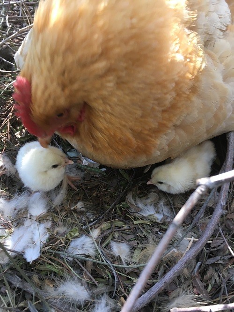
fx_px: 261
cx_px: 117
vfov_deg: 61.6
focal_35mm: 29
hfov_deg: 48.3
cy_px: 156
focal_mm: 4.15
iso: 64
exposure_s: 1/30
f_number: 2.2
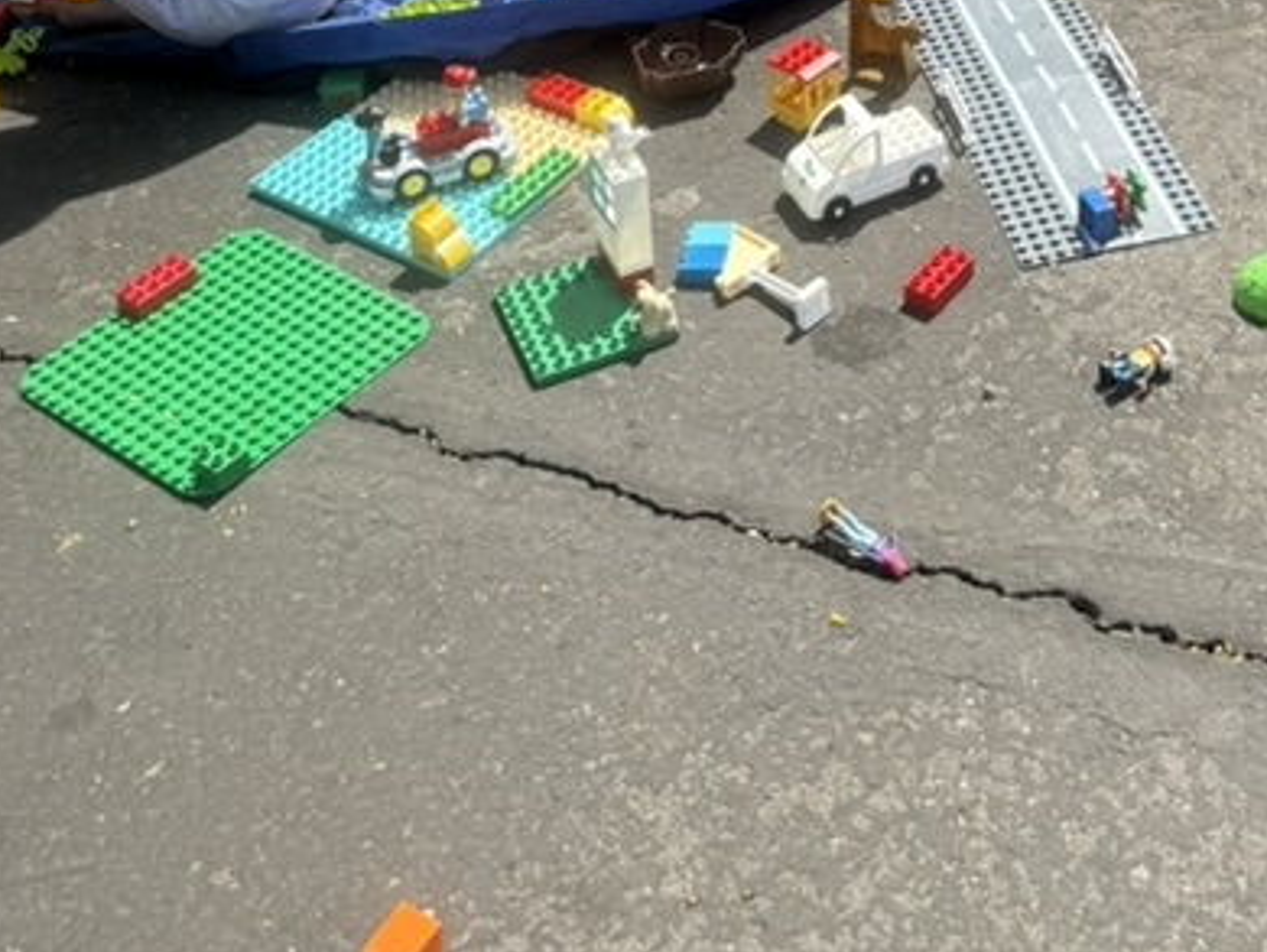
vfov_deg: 19.7
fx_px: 2307
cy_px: -543
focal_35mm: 63
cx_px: 962
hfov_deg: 30.2
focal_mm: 6.76
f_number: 1.78
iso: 80
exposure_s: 1/3584
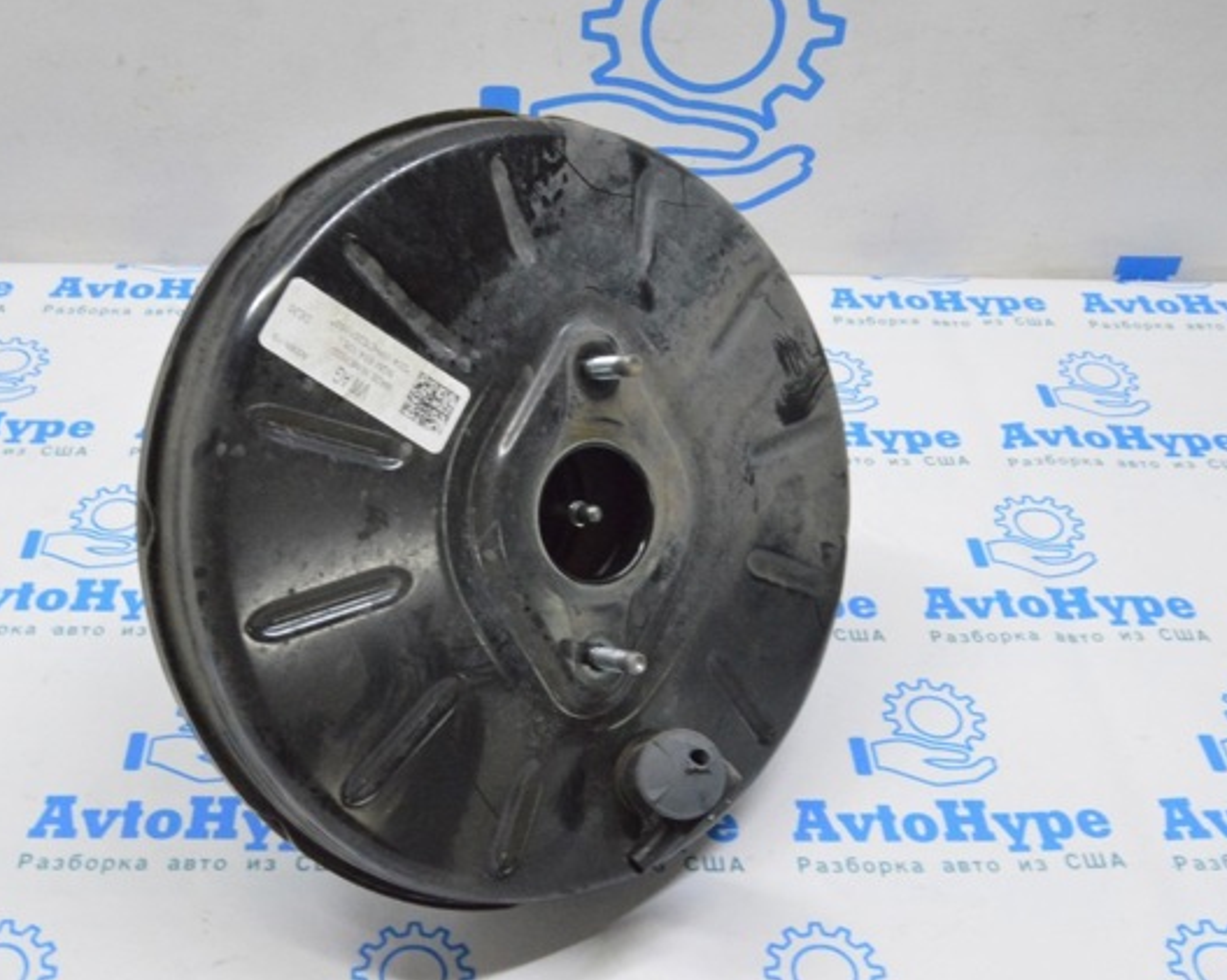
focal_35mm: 41
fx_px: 1488
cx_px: 510
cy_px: 488
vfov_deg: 36.5
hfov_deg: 44.6
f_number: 20
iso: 6400
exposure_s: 1/20
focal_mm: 24
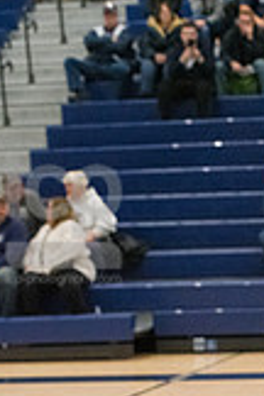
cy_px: 479
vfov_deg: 9.7
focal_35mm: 208
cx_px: 332
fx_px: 2288
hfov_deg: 6.6
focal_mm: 75
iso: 8000
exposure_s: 1/1600
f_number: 4.5
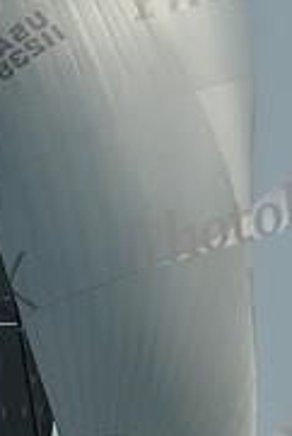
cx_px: 6
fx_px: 6023
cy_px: 118
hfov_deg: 2.8
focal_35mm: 496
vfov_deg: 4.2
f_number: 10
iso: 320
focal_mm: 155
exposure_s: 1/640
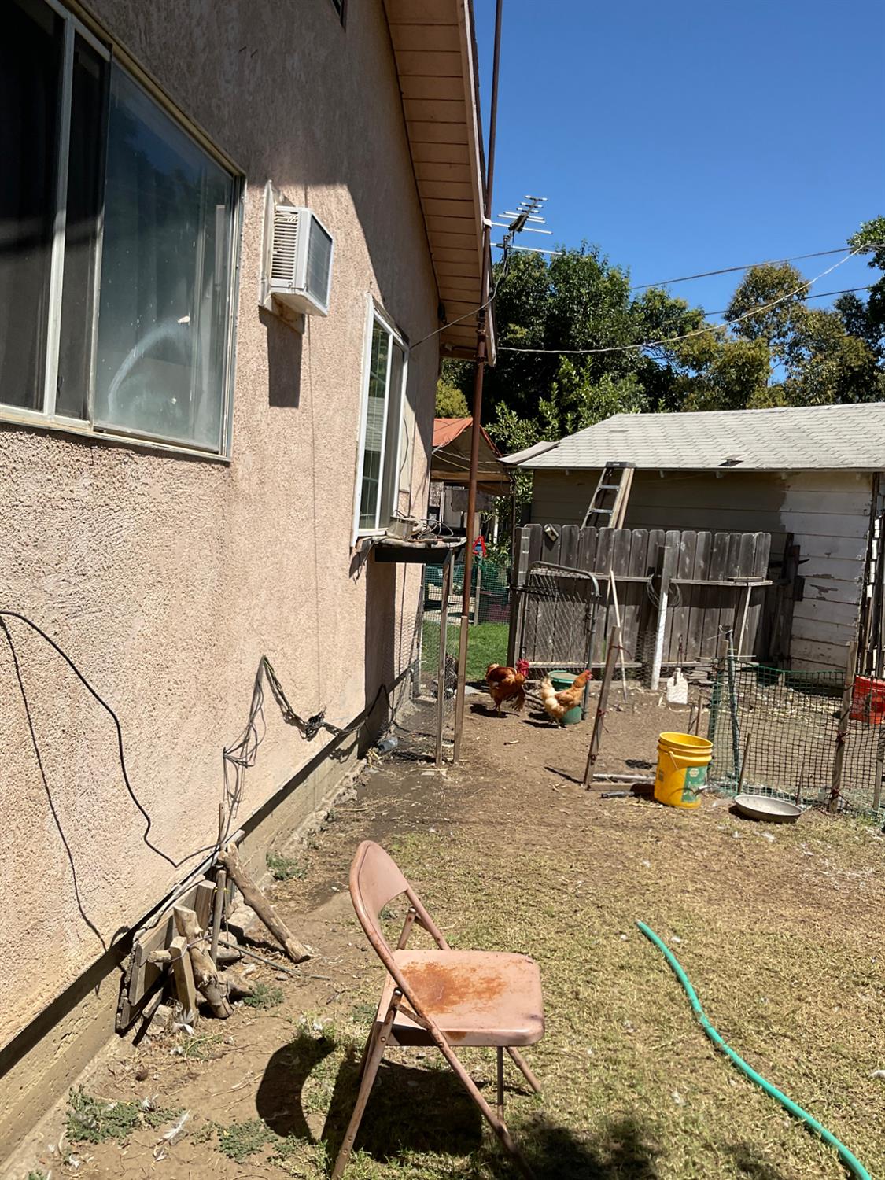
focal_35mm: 29
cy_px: 590
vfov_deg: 61.7
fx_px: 989
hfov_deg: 48.2
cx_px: 442
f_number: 1.8
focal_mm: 3
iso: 16
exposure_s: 1/2427
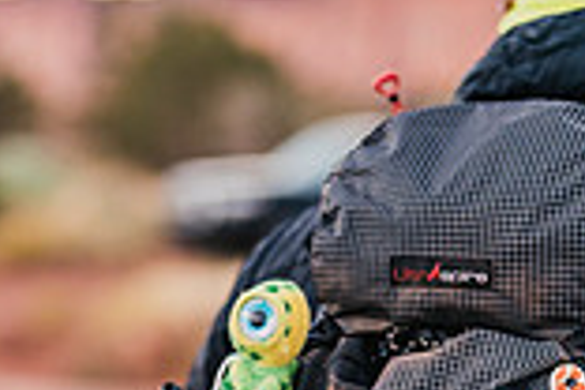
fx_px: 3022
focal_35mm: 186
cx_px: 259
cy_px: 482
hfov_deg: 11.1
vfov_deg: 7.3
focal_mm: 50
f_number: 1.4
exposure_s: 1/160
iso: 160
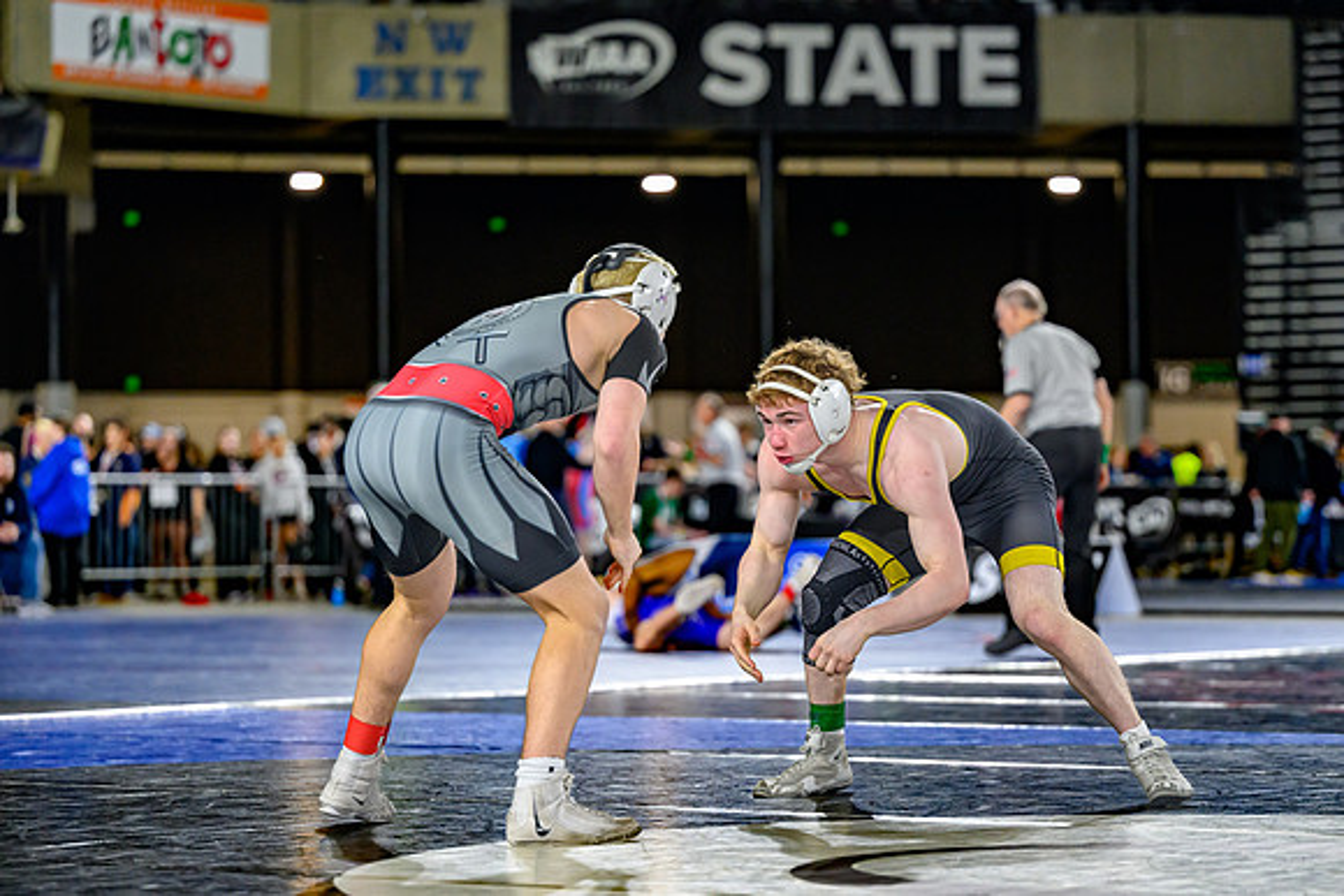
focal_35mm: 117
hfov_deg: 17.5
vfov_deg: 11.8
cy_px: 403
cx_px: 723
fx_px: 4354
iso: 2500
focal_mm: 105
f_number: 2.8
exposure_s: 1/800
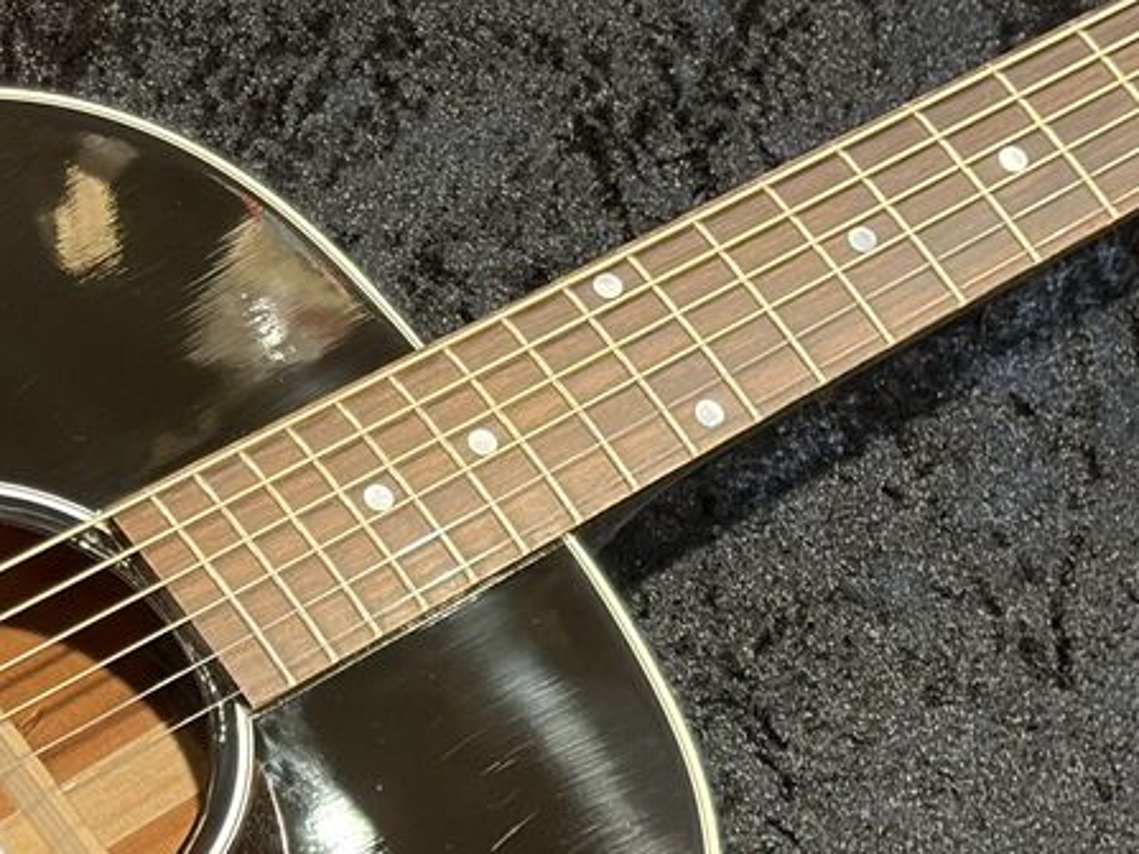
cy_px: 1160
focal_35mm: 149
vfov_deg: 9.7
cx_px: -451
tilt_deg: -68.0
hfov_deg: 12.7
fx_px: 4901
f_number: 1.6
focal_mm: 5.96
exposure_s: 1/40
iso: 200
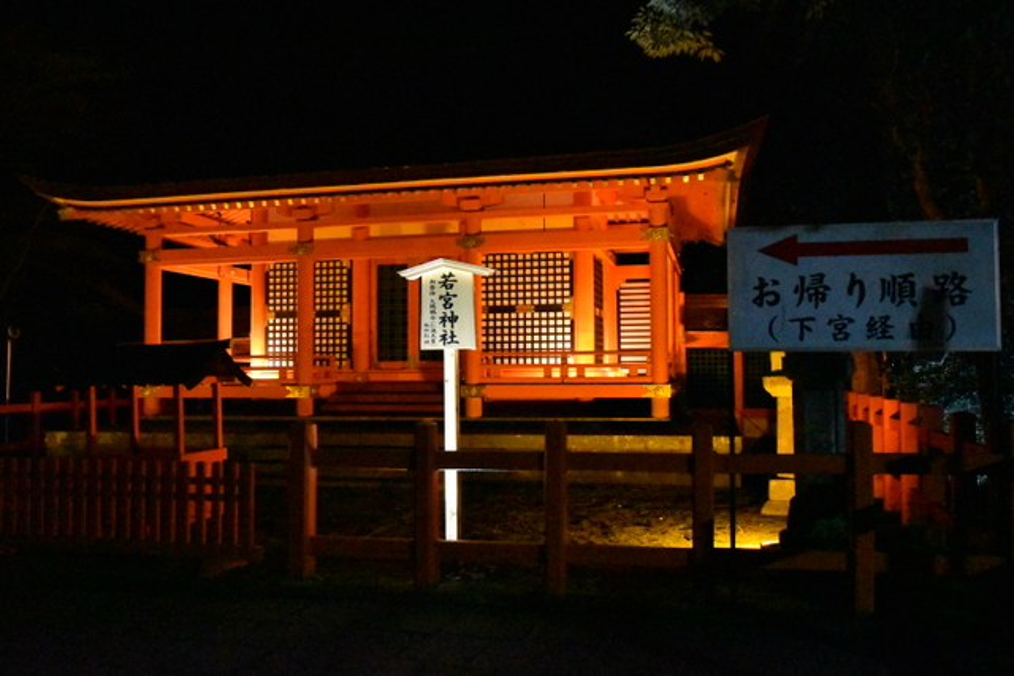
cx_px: 507
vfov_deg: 41.7
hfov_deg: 59.5
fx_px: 887
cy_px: 338
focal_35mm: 32
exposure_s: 1/50
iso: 18000
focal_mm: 21
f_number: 4.5
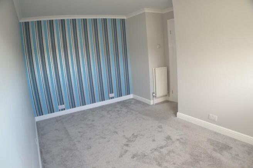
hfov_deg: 61.9
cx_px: 126
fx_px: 211
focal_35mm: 30
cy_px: 84
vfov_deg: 43.6
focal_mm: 20
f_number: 3.8
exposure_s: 1/60
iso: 720
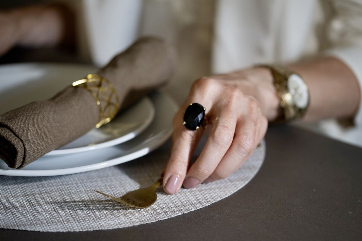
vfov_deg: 13.0
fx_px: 1056
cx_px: 181
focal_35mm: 105
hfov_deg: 19.5
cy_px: 120
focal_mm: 105
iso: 500
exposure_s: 1/320
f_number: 4
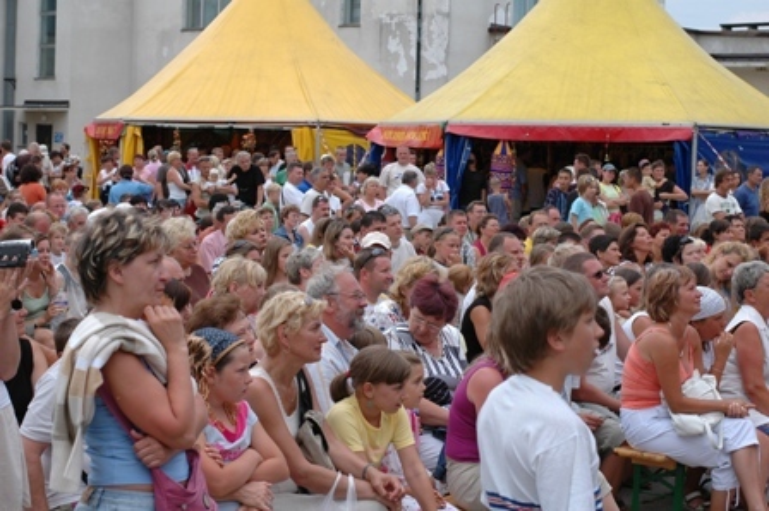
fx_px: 1601
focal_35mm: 75
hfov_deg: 27.0
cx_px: 384
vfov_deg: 18.2
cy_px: 256
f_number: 7.1
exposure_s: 1/200
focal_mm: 50
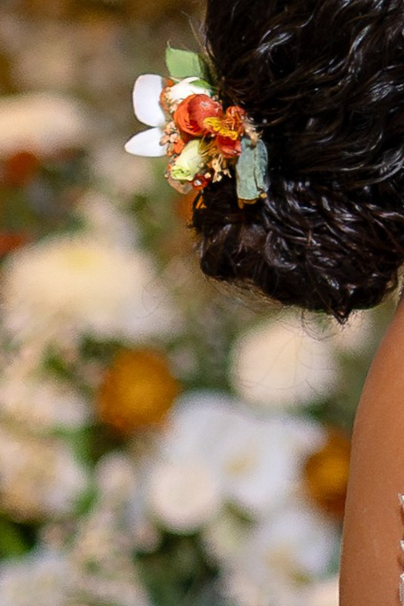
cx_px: 787
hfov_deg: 4.7
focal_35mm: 289
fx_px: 4862
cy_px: 118
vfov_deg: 7.1
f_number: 1.4
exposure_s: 1/320
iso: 1250
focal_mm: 35
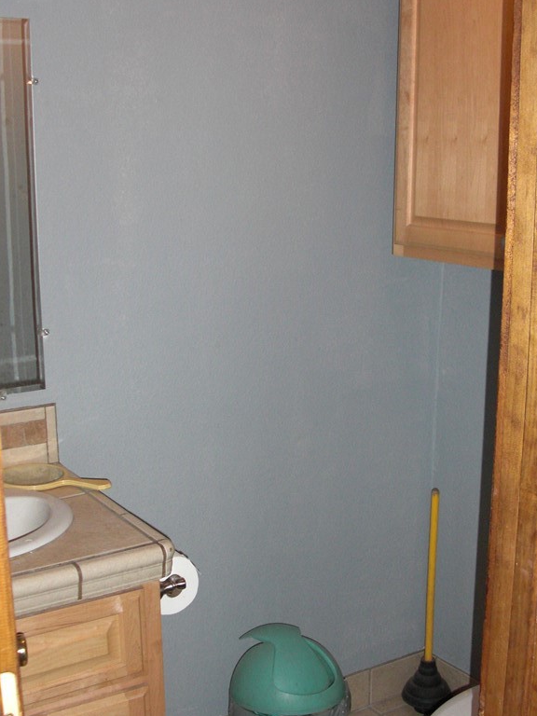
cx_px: 297
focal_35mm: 48
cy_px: 399
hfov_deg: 30.2
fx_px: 993
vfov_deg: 39.6
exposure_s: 1/60
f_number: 2.8
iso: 200
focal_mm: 6.3
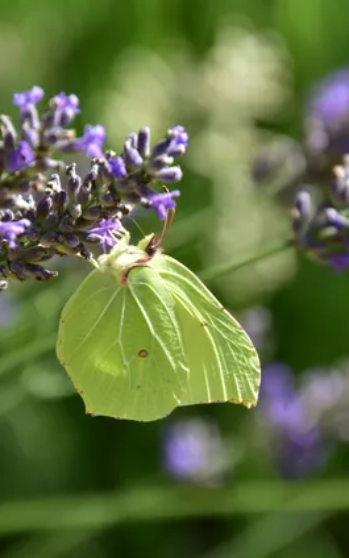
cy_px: 279
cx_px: 180
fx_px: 14046
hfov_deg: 1.4
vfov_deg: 2.3
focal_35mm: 923
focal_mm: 400
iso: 320
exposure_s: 1/640
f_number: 6.3
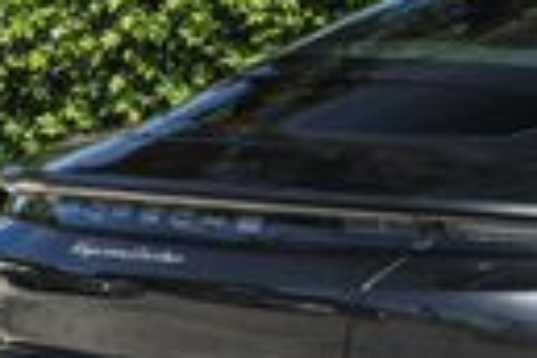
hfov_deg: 6.8
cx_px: 1119
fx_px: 4325
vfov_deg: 4.7
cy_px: 100
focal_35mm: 290
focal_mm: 48
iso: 100
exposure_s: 1/100
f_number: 8
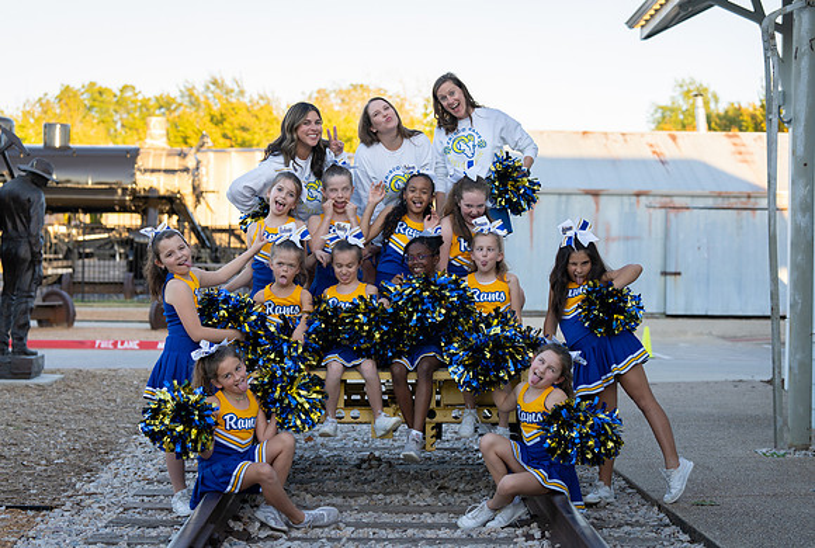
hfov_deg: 27.1
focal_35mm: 74
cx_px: 417
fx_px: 1691
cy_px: 270
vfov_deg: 18.4
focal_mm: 70
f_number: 3.5
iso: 250
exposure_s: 1/320
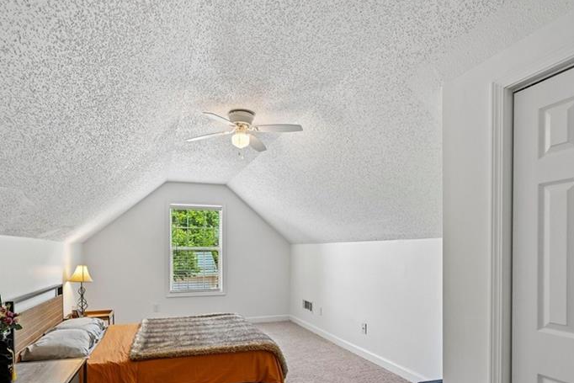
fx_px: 335
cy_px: 255
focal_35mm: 21
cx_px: 263
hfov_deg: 81.0
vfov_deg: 58.2
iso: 640
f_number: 8
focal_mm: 14
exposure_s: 1/15
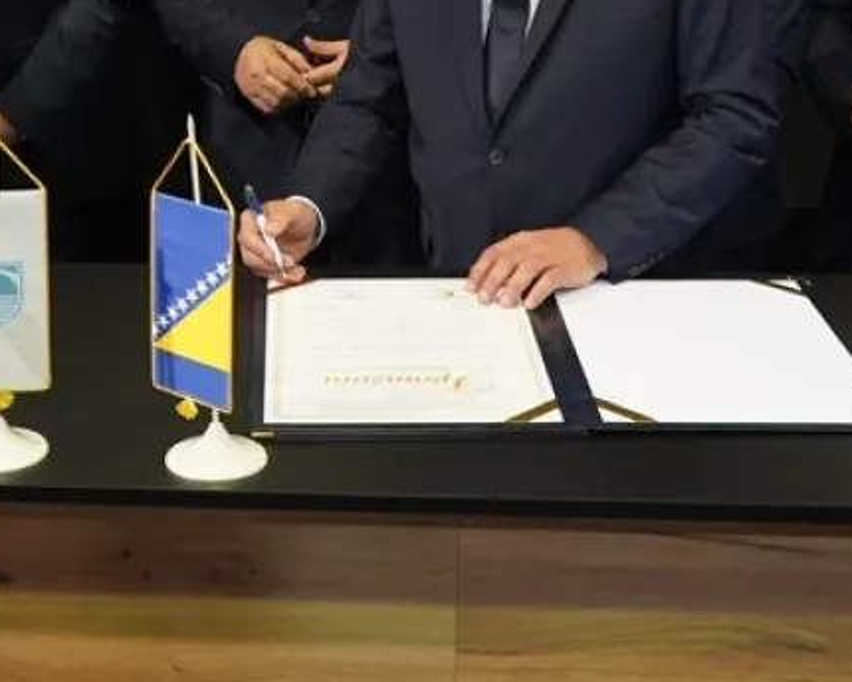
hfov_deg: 25.0
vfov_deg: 19.4
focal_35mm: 76
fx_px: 1916
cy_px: -43
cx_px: 292
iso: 3200
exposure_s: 1/160
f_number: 4
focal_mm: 28
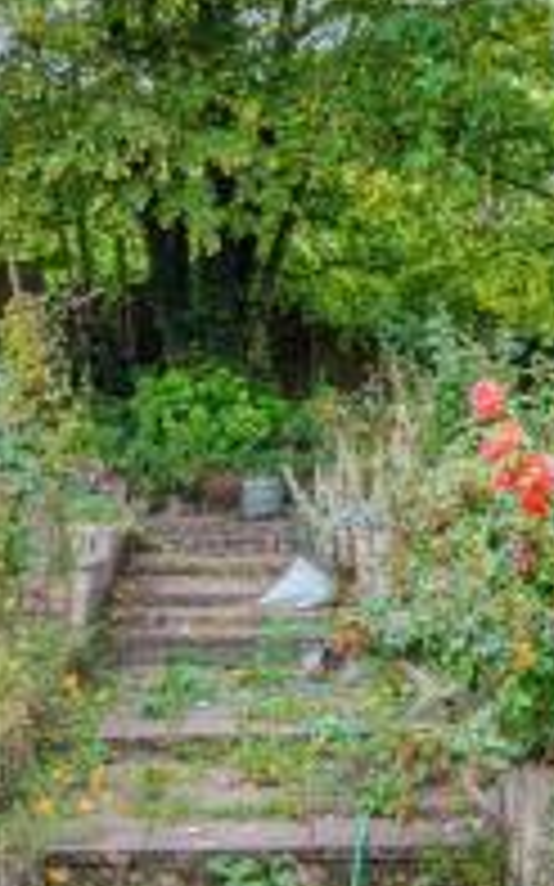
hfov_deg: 22.0
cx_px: 252
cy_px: 447
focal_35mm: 59
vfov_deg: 34.6
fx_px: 1426
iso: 220
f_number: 8
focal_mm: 24
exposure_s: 1/50
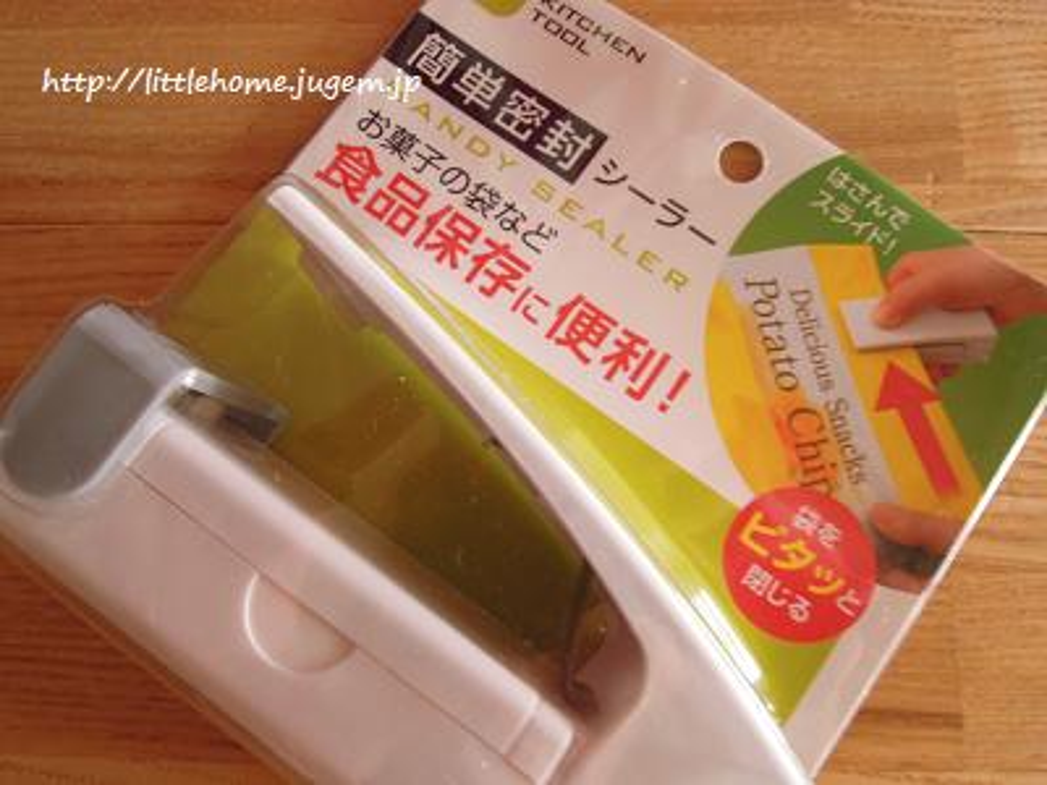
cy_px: 392
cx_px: 524
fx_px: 726
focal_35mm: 24
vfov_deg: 56.8
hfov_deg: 71.6
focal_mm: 4.3
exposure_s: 1/8
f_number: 5
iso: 400
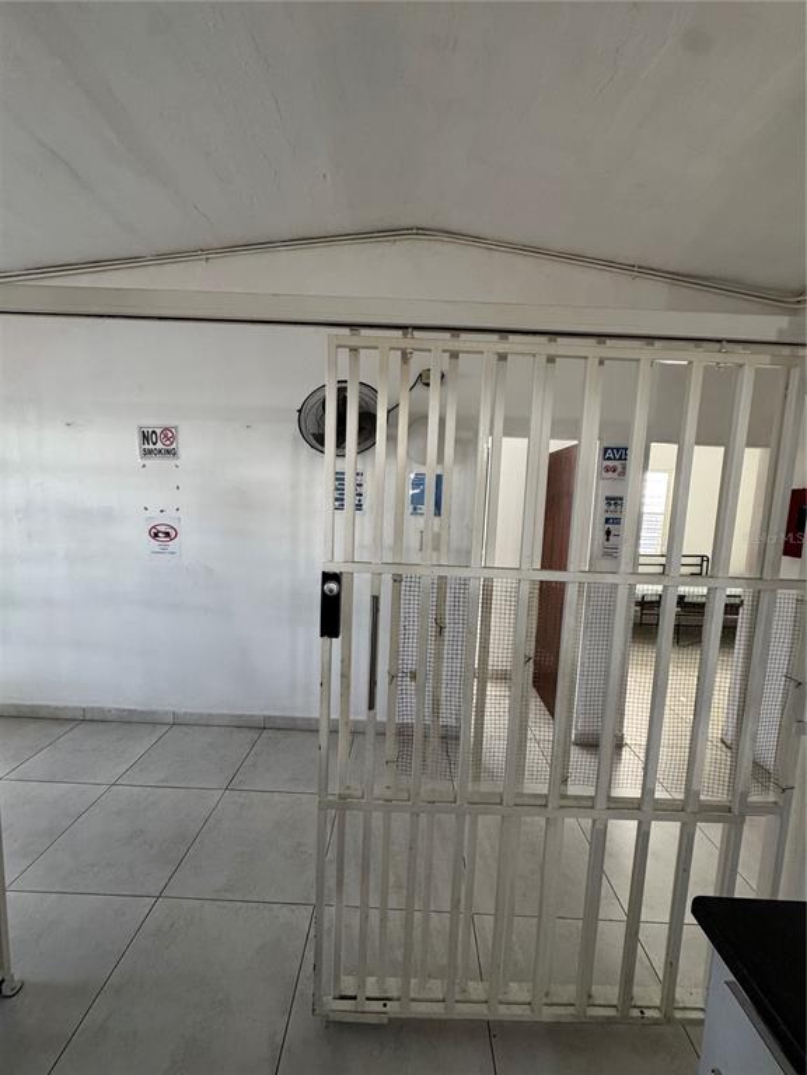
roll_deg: -2.6
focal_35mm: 14
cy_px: 538
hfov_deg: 85.7
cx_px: 404
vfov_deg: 102.1
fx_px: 435
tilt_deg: -5.8
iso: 250
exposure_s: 1/60
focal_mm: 2.22
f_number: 2.2
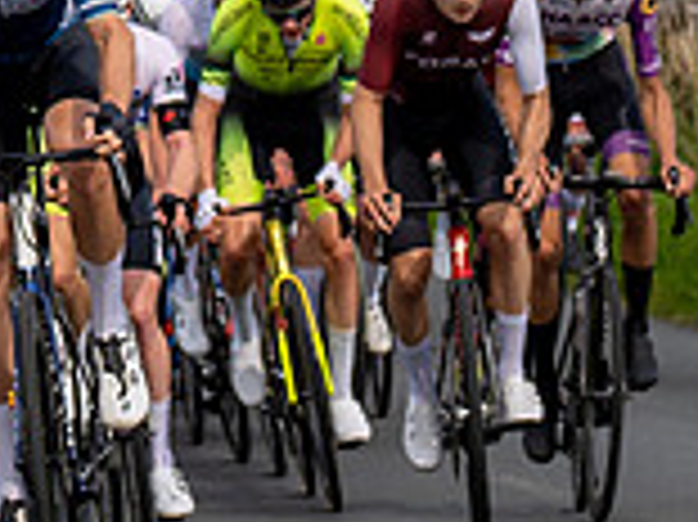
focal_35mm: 468
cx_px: -113
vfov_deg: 3.2
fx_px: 9429
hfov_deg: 4.2
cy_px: -294
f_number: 4
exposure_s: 1/1000
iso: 100
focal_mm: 70
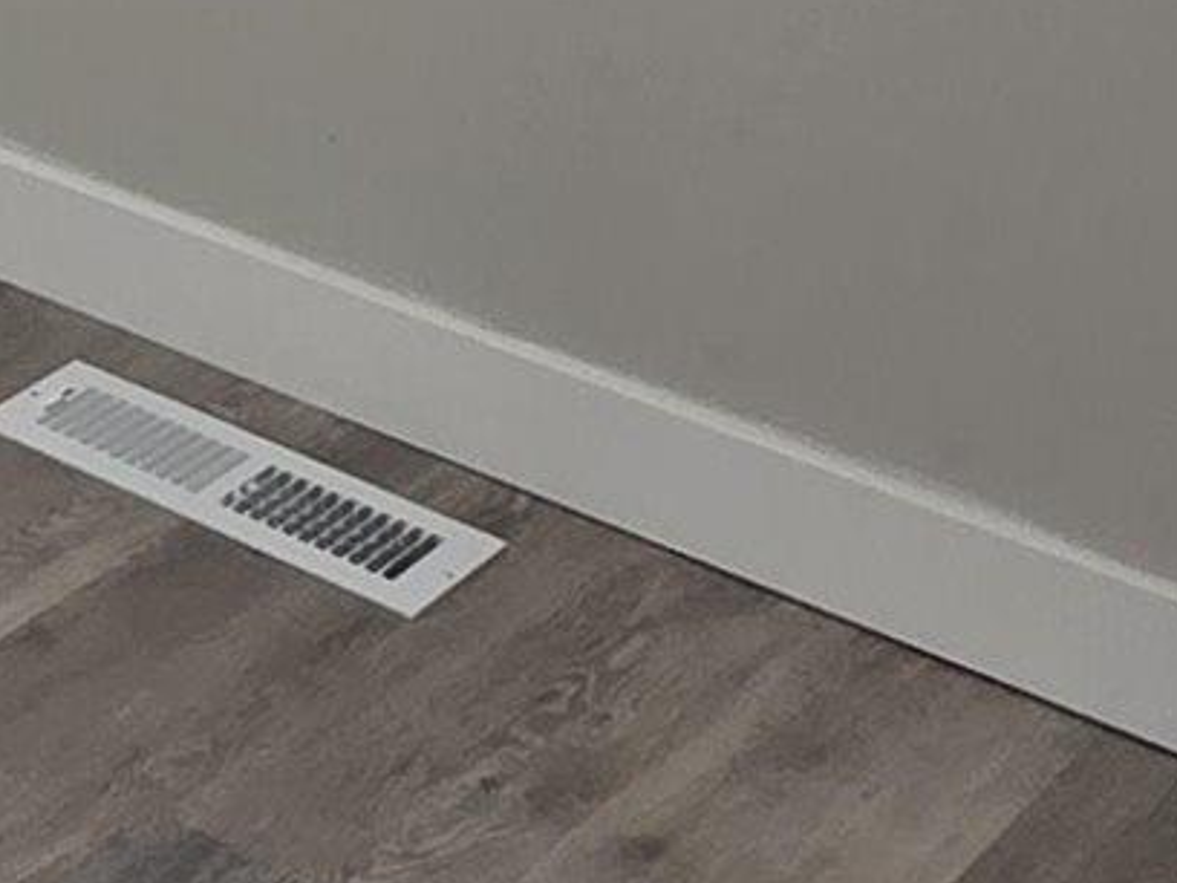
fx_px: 3332
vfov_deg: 13.9
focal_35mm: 98
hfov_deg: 16.0
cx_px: -1114
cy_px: -568
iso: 500
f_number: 1.9
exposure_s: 1/60
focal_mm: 2.2
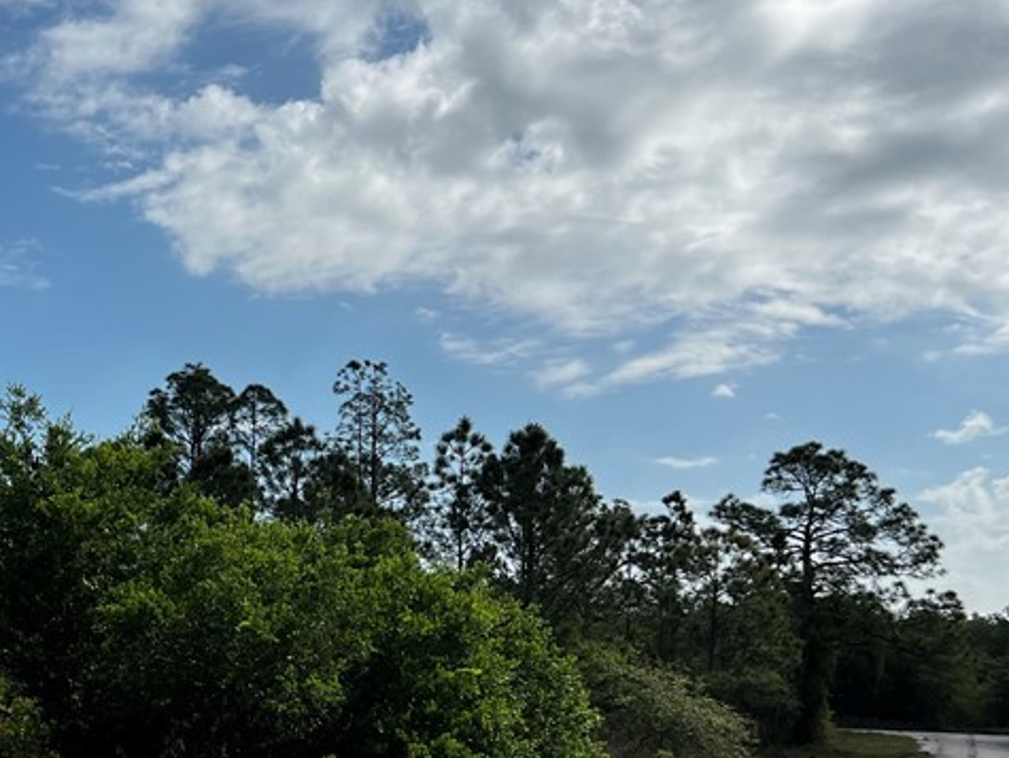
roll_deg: +0.0
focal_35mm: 56
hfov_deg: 33.0
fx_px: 1634
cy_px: 603
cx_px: 147
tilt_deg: -0.8
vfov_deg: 25.7
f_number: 1.5
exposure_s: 1/7463
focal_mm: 5.7
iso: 50
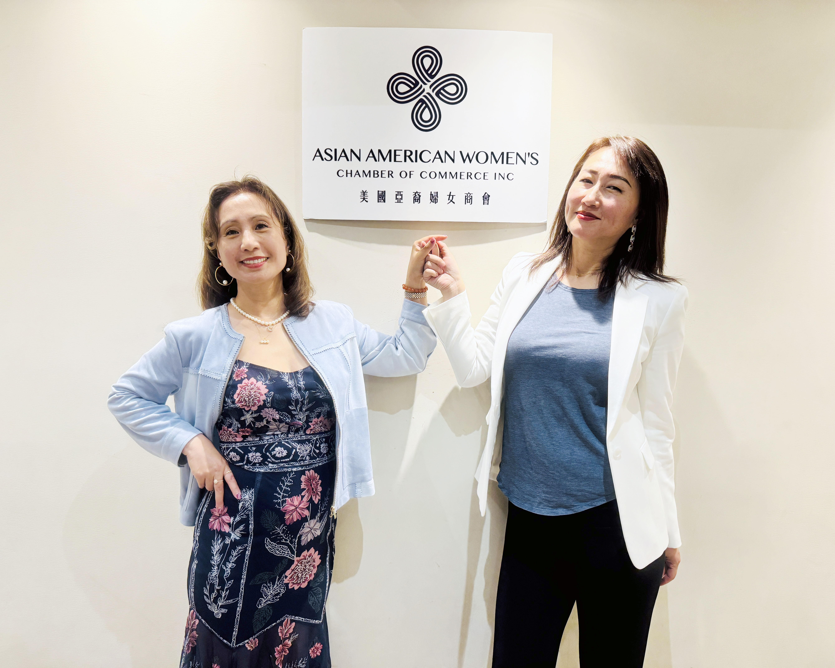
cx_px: 415
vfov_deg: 56.8
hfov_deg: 68.1
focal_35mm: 25
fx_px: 618
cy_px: 334
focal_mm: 6.76
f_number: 1.78
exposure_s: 1/120
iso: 200
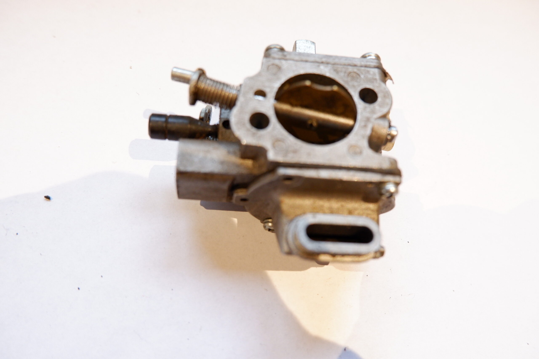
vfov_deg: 44.9
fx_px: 434
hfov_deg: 63.7
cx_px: 270
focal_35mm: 29
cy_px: 180
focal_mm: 19.2
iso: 1600
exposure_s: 1/28
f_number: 4
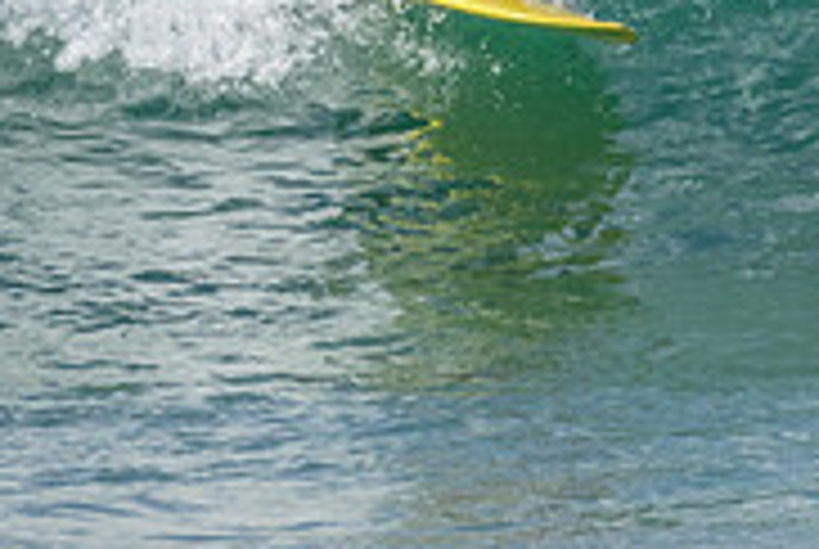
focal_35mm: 2545
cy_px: -124
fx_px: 57992
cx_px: 716
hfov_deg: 0.8
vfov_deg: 0.5
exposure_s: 1/1250
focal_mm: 800
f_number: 11
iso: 2000
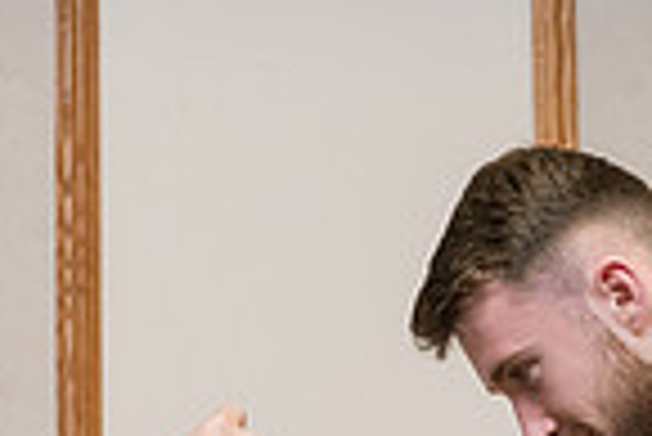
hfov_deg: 8.3
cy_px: 578
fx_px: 4496
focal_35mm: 248
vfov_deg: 5.5
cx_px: 589
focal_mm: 62
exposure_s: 1/200
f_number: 5.6
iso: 2000
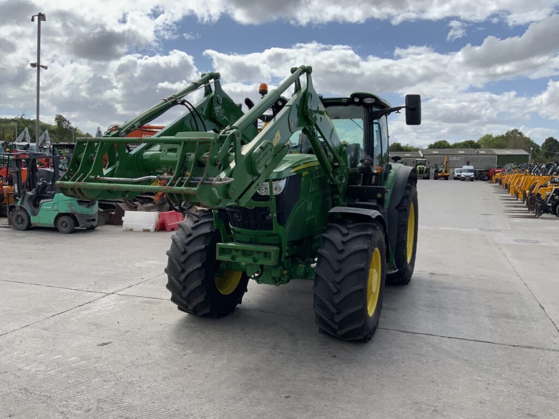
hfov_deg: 61.7
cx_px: 280
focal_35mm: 29
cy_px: 210
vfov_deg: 48.2
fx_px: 468
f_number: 1.8
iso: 16
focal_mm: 3
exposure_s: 1/2058
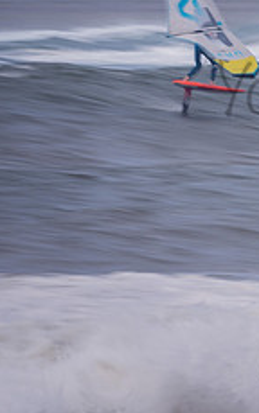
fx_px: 17743
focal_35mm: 1573
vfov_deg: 1.3
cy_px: 61
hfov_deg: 0.8
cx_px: 299
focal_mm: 500
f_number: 14
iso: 31
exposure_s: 1/20
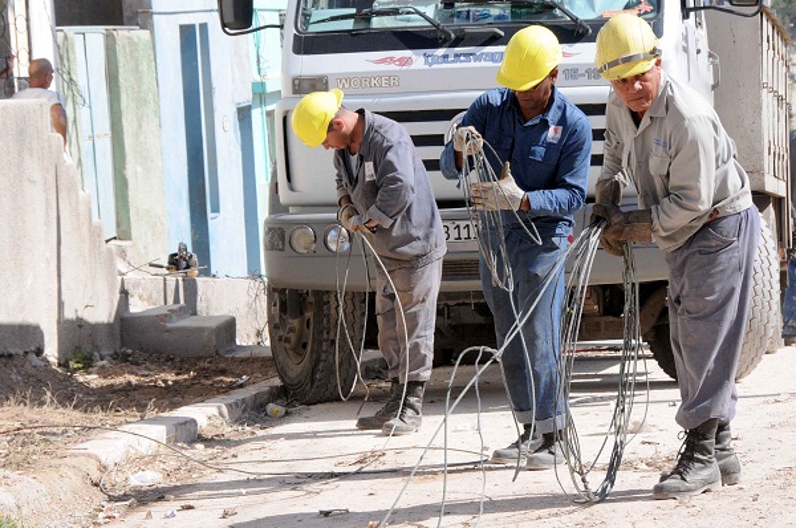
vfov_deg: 11.1
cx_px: 398
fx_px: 2715
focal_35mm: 123
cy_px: 264
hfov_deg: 16.7
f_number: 10
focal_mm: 82
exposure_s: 1/400
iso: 400
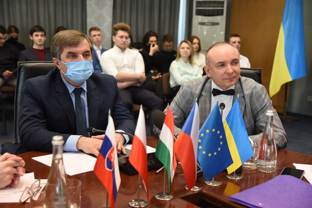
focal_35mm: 50
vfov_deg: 27.0
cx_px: 156
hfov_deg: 39.6
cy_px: 104
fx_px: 434
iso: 2000
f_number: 4
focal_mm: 50
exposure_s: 1/320
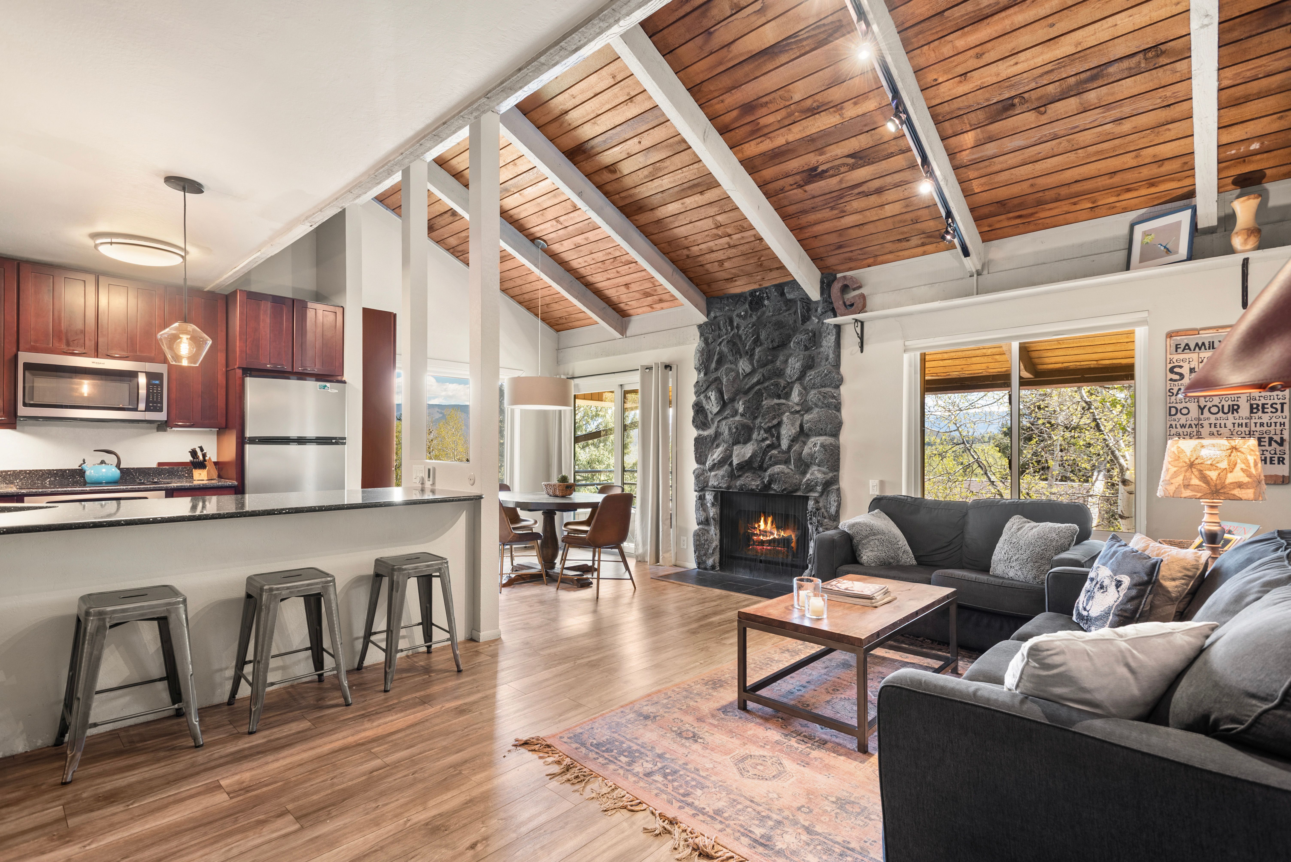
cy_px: 431
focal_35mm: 17
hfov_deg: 93.3
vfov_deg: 70.5
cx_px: 646
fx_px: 610
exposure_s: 1/1.25
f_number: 7.1
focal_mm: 17
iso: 200
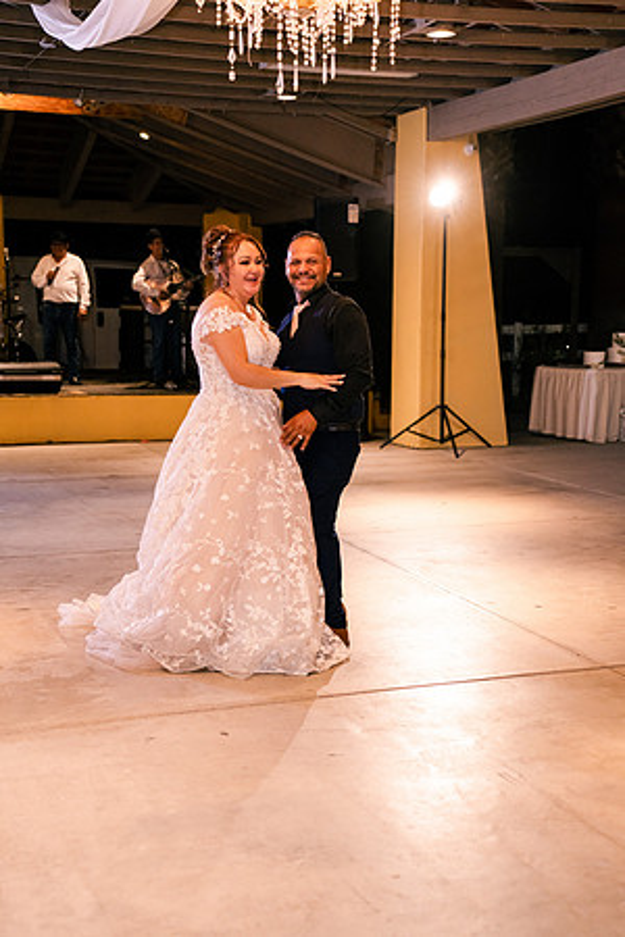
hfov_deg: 27.0
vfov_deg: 39.6
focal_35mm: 50
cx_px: 312
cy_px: 468
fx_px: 1302
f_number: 2.8
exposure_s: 1/250
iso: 3200
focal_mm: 50
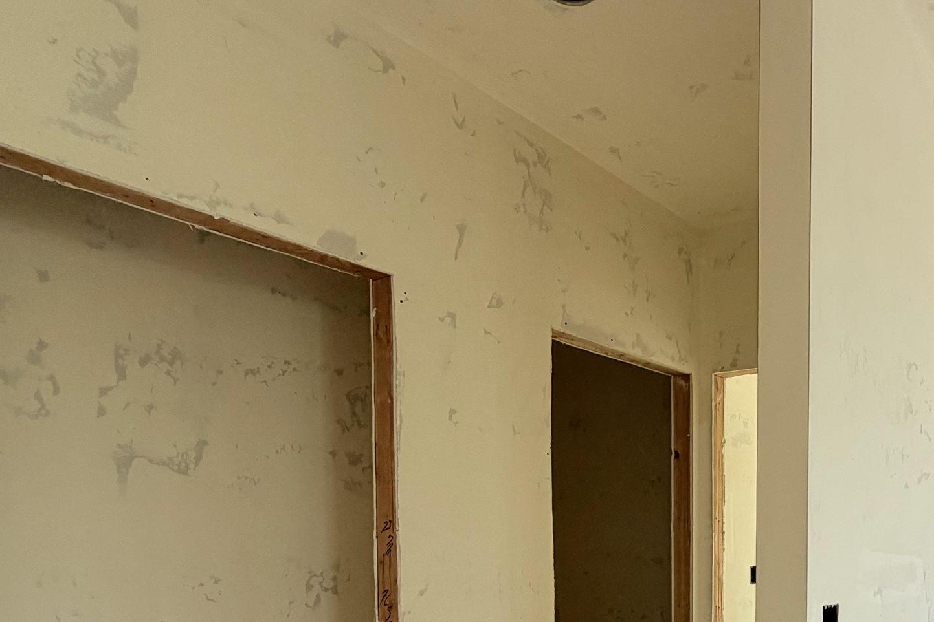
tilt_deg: -2.3
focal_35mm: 31
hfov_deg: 58.0
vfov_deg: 38.8
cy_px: 581
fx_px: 804
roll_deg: +0.8
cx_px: 668
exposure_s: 1/121
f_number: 2.2
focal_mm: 2.22
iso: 64
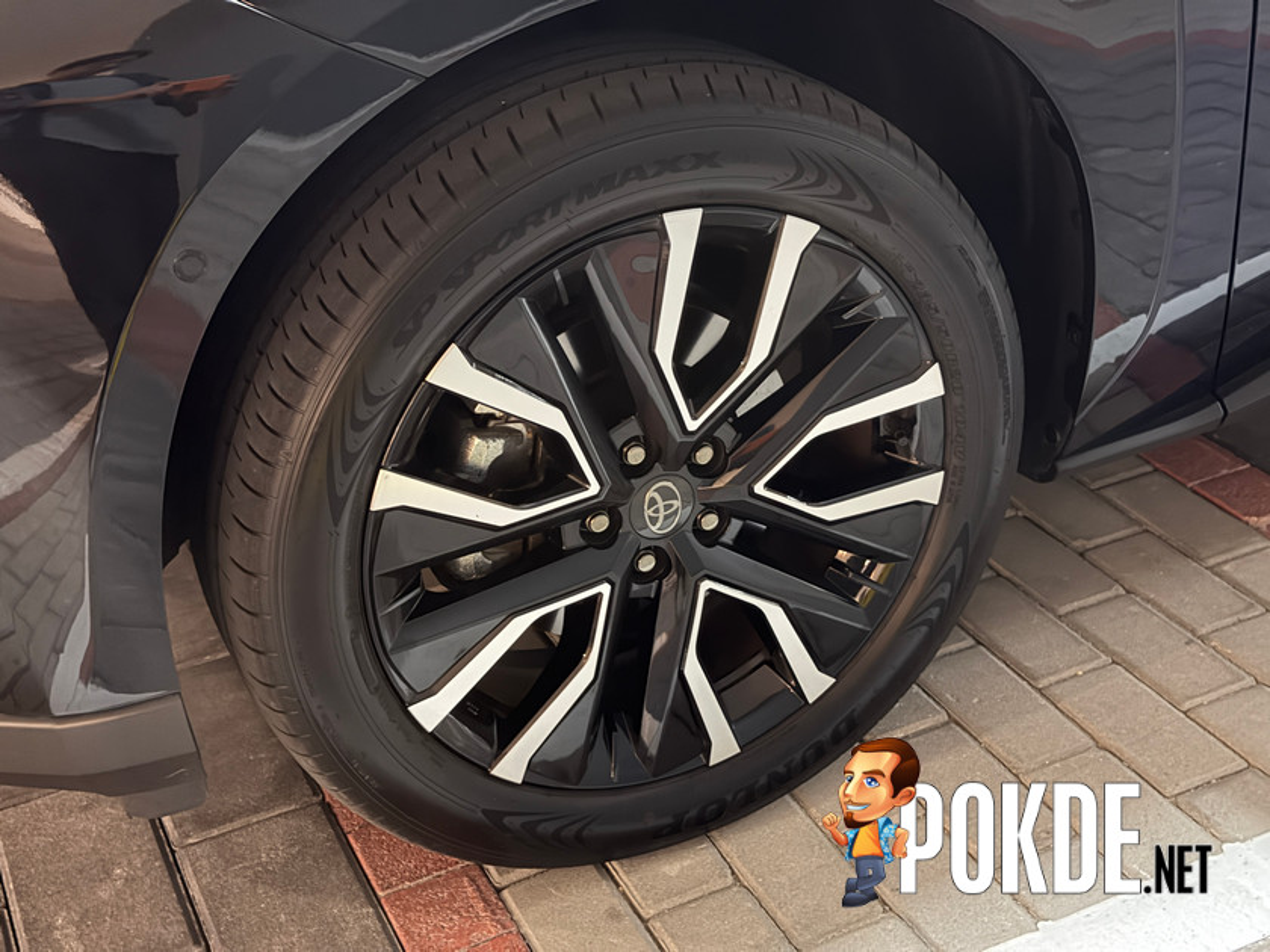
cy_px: 476
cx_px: 635
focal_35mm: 48
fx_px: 1761
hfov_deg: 39.7
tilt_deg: -29.8
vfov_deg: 30.3
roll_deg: +4.8
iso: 400
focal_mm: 6.76
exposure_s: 1/5
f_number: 1.78
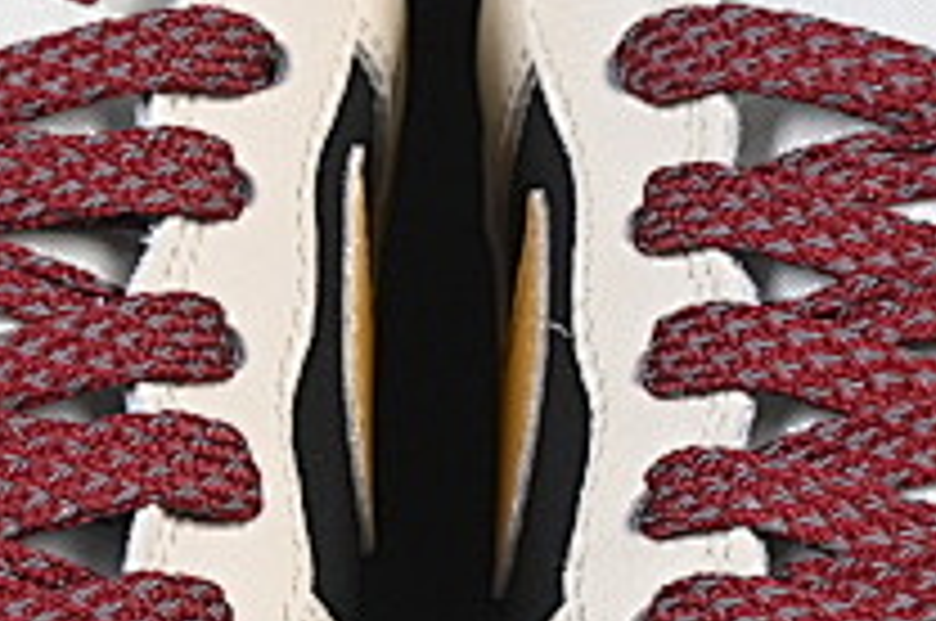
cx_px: 418
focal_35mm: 390
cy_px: 990
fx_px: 10124
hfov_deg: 5.3
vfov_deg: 3.5
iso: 160
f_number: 8
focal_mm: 50
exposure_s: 1/80
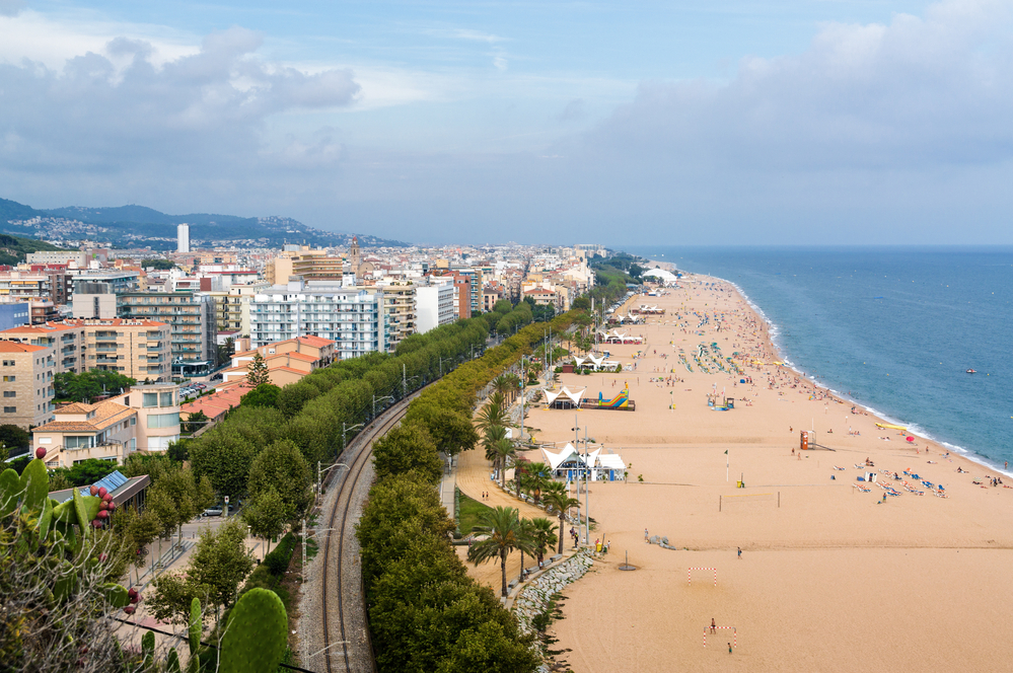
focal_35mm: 51
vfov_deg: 26.4
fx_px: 1434
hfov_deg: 38.9
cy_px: 336
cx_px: 506
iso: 160
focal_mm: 34
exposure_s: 1/60
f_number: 9
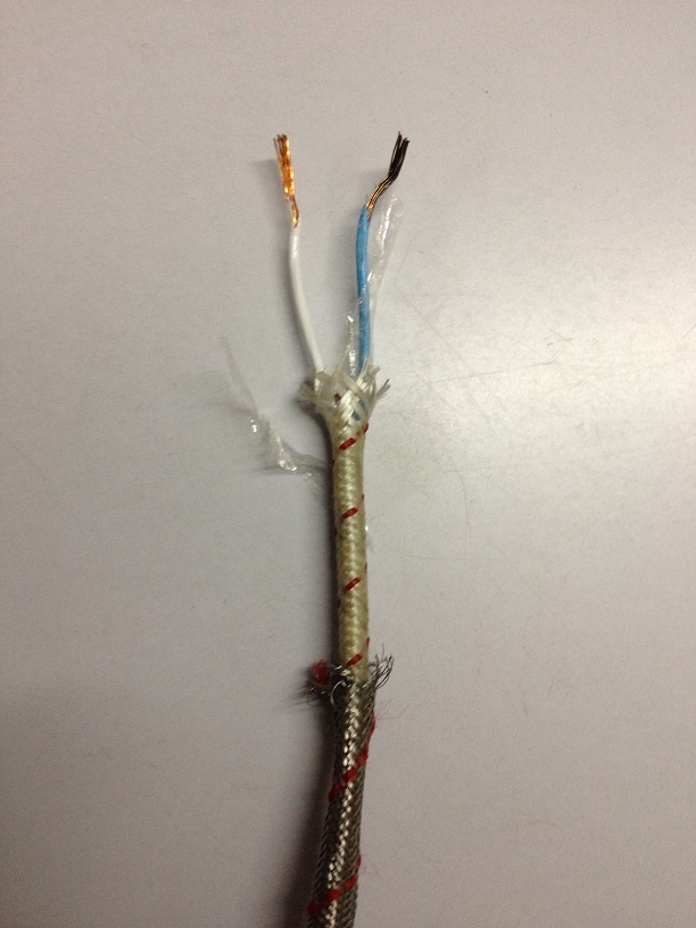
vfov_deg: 52.6
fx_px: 938
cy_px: 464
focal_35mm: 35
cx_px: 348
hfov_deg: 40.7
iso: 80
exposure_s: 1/20
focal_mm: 4.28
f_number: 2.4
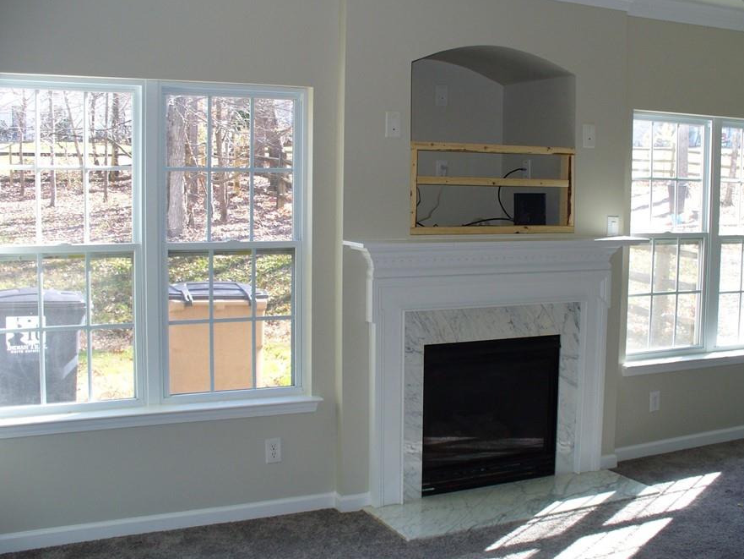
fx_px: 924
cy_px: 268
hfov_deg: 43.8
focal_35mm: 43
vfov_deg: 33.6
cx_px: 419
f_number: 2.8
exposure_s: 1/60
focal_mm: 6.1
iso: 80
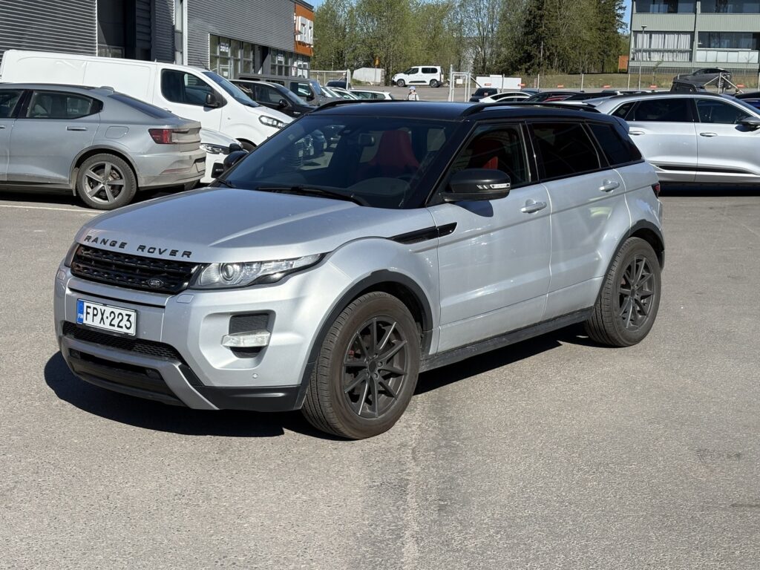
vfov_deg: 28.0
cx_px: 380
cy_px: 285
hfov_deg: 36.8
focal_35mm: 52
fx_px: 1142
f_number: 1.6
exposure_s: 1/3125
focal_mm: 5.96
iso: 50
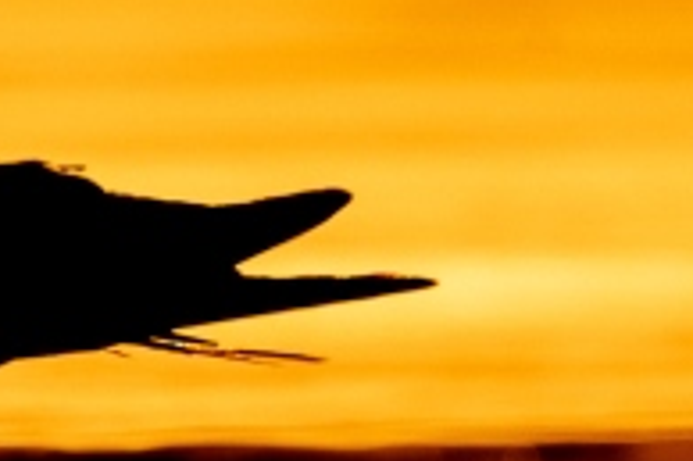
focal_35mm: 3711
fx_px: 71375
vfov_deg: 0.4
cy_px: 173
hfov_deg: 0.6
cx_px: -647
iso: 250
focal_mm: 600
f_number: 4
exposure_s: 1/2500
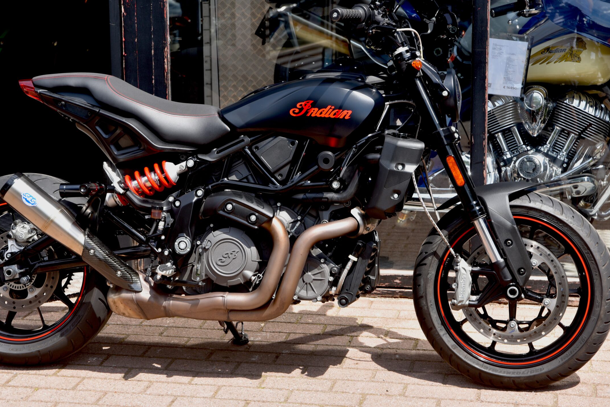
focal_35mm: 78
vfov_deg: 17.5
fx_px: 1322
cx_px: 273
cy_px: 179
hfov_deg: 26.0
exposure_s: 1/125
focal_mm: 65
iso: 100
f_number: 5.6
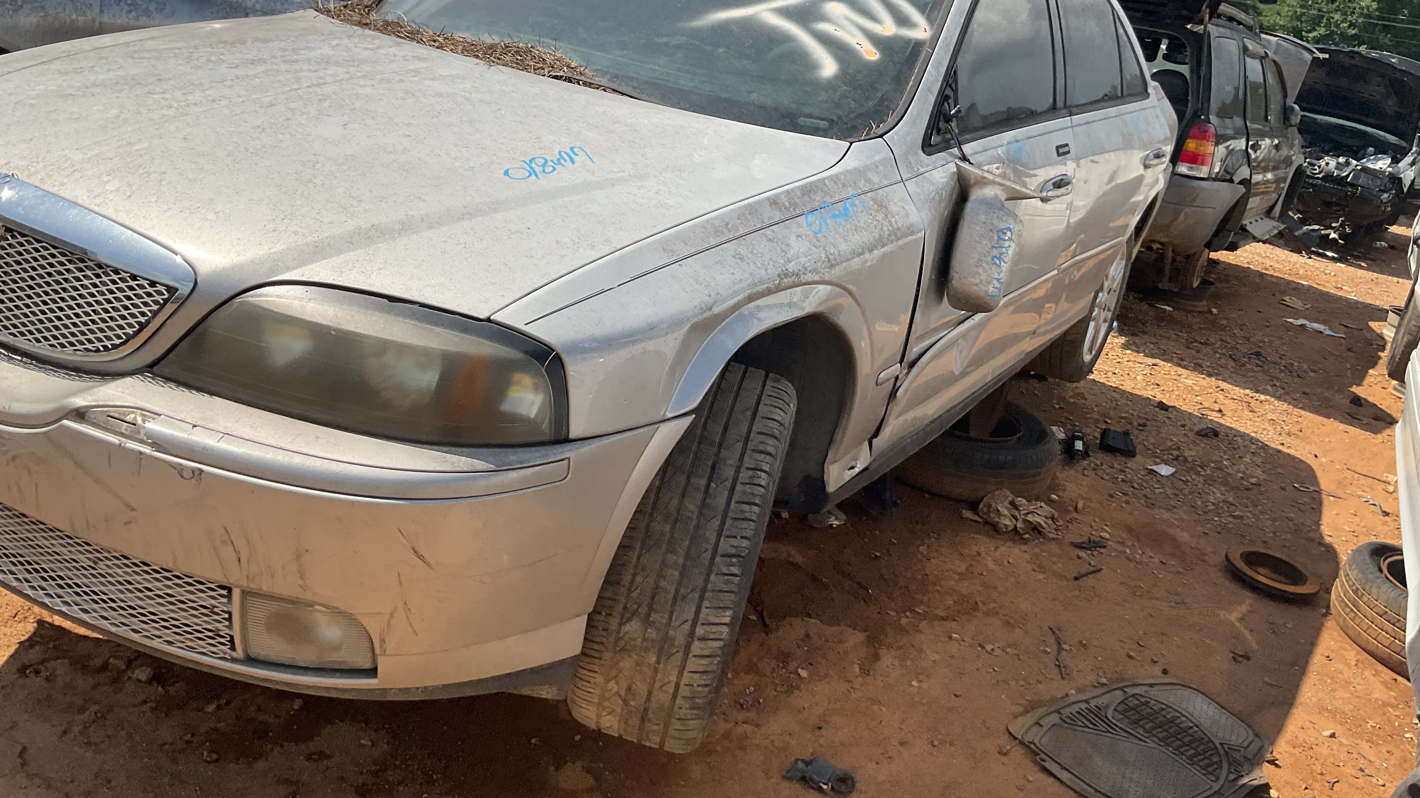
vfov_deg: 36.6
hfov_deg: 61.0
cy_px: 327
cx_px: 715
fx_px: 1205
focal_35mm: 32
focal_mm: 3
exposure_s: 1/2320
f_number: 1.8
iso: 16
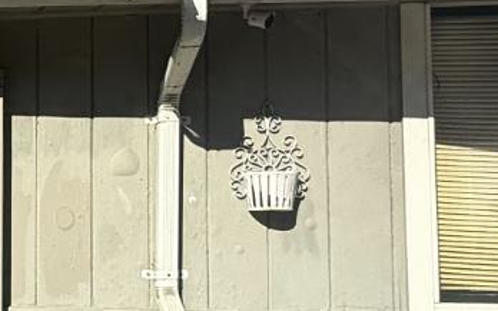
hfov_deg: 25.4
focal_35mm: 64
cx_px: -220
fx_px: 868
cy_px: 204
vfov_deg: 20.2
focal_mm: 2.22
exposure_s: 1/1698
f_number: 2.2
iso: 50
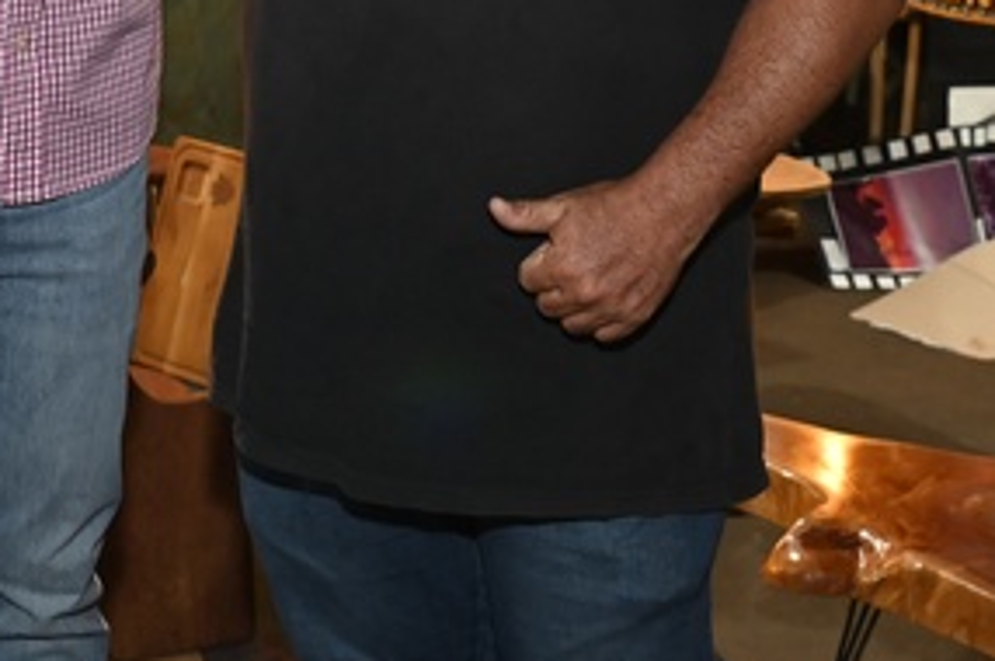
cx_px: 233
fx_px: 2347
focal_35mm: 85
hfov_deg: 23.7
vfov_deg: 14.8
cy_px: -360
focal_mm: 27
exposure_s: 1/60
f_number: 4
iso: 1800
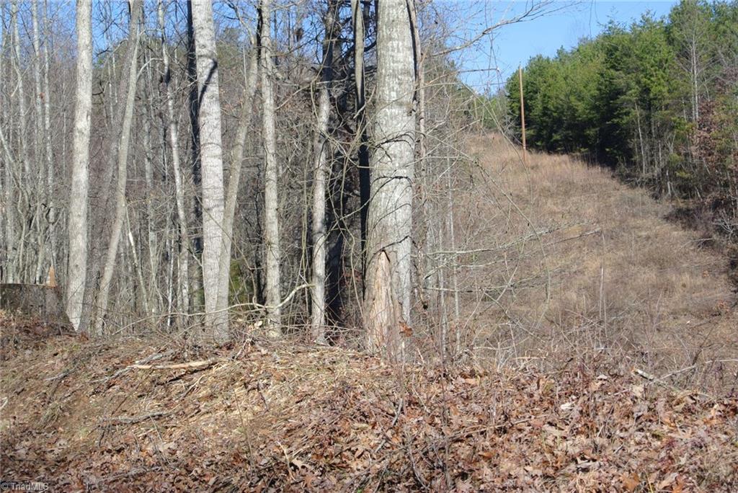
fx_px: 1661
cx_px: 369
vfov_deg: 16.9
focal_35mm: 81
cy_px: 246
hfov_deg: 25.0
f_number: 5.6
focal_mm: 30
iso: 100
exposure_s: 1/400
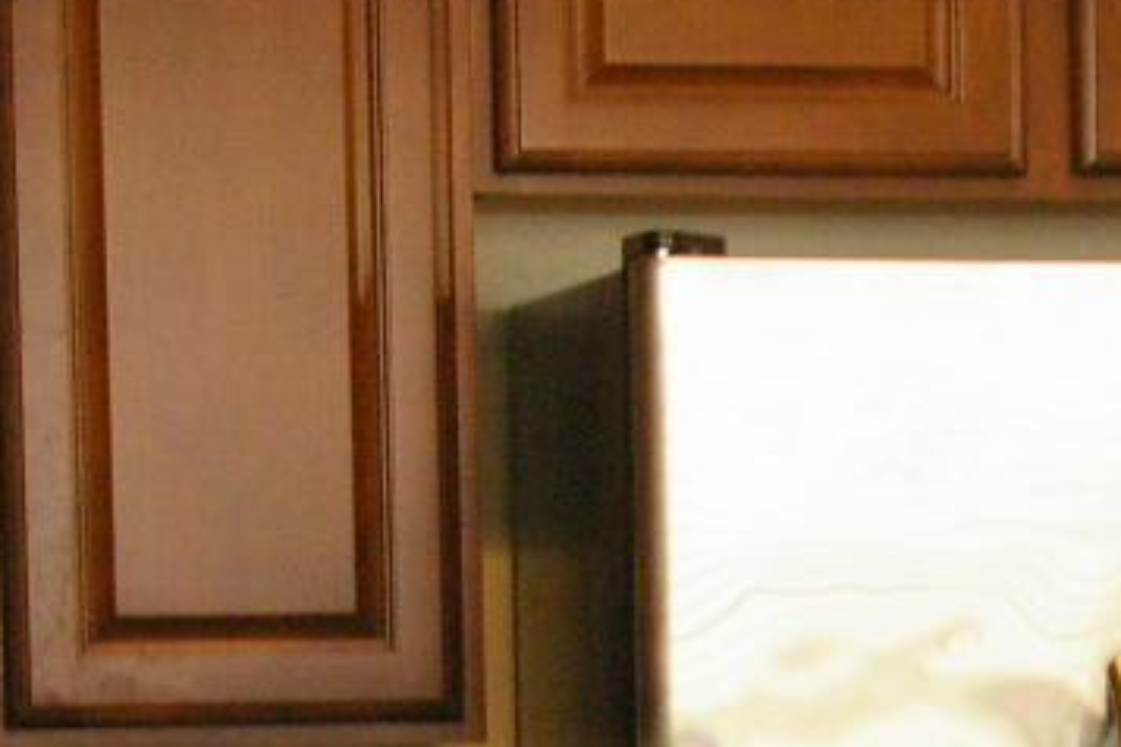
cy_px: 1158
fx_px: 6232
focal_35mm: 200
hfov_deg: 10.1
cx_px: 1331
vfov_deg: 6.8
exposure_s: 1/90
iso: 1600
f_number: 4.5
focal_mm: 31
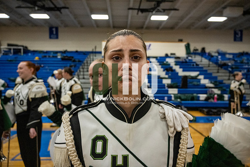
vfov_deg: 53.2
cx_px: 125
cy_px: 84
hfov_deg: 73.7
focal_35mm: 24
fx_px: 167
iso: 8000
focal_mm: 24
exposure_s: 1/800
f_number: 4
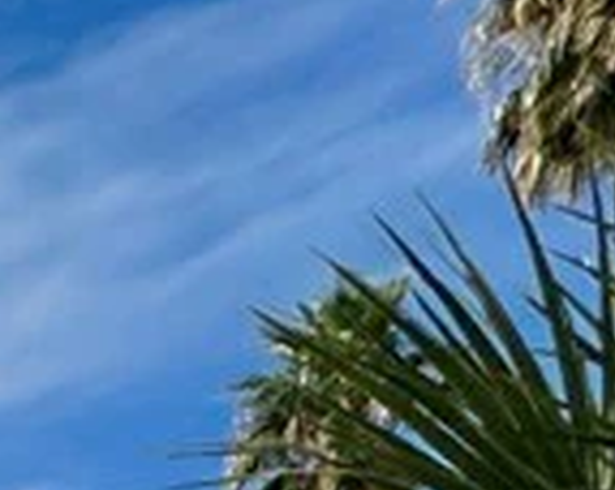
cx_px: -1312
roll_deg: -1.1
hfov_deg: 10.9
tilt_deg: -0.9
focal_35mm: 98
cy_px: 1431
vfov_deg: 10.9
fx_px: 1781
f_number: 2.2
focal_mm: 2.22
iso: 40
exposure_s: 1/1927
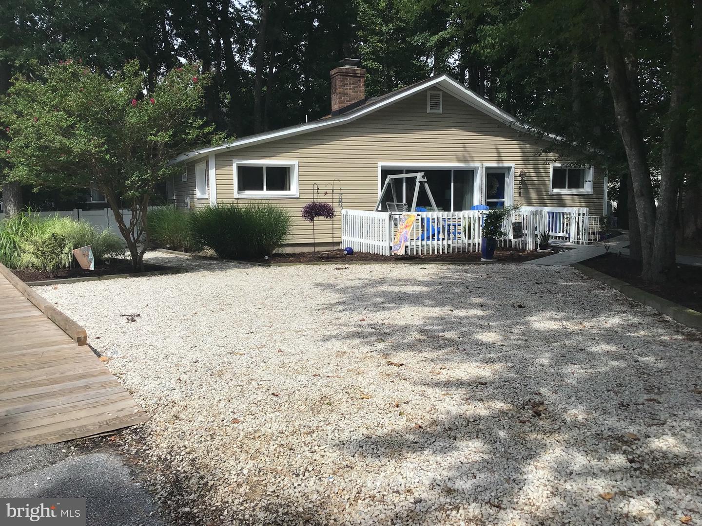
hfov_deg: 58.4
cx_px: 351
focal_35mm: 31
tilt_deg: -6.0
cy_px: 263
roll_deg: +0.7
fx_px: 629
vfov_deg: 45.4
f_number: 2.4
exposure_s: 1/1116
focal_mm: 3.3
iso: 25
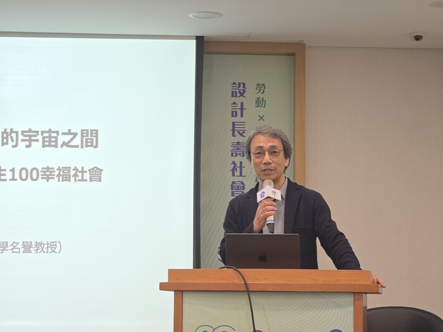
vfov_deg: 12.9
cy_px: 166
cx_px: 222
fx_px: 1472
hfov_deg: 17.1
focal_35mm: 115
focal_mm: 18.6
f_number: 3.4
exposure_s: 1/120
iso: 400
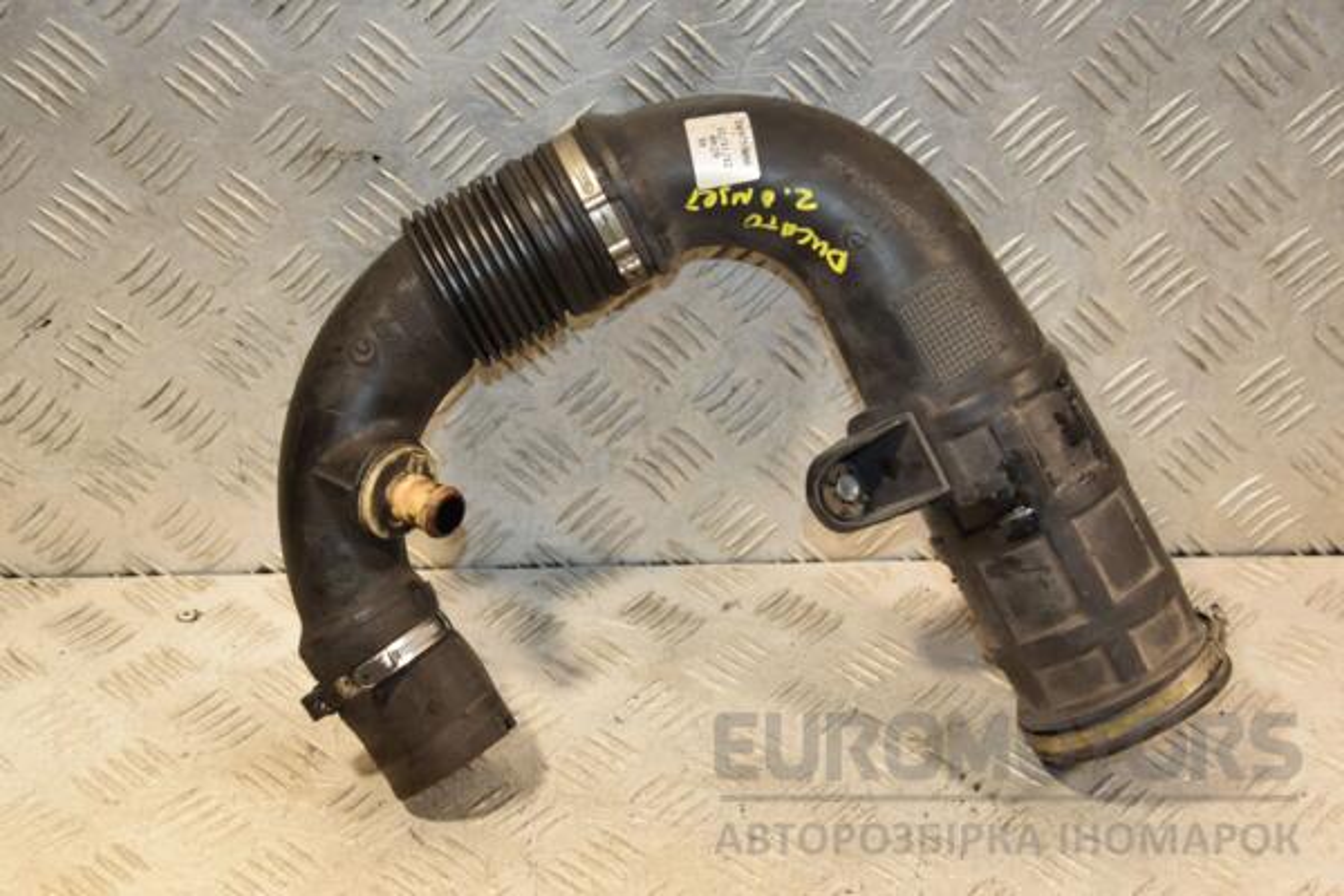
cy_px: 448
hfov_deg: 33.4
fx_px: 2240
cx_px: 672
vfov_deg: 22.6
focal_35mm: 60
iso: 800
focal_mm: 40
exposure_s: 1/200
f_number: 5
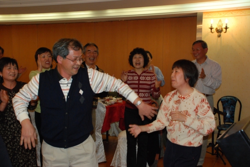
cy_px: 84
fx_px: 323
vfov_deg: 29.0
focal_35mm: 46
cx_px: 125
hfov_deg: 42.3
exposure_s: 1/60
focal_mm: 31
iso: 1000
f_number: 5.6
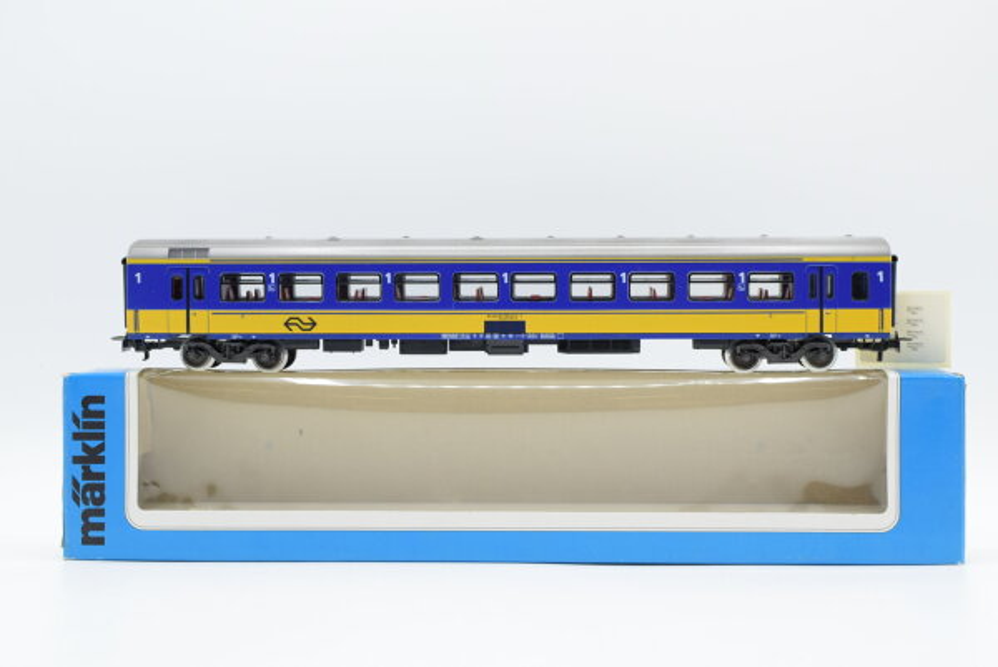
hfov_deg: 37.8
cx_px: 499
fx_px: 1456
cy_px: 334
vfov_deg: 25.8
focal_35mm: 52
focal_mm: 35
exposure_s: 1/125
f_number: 8
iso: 320
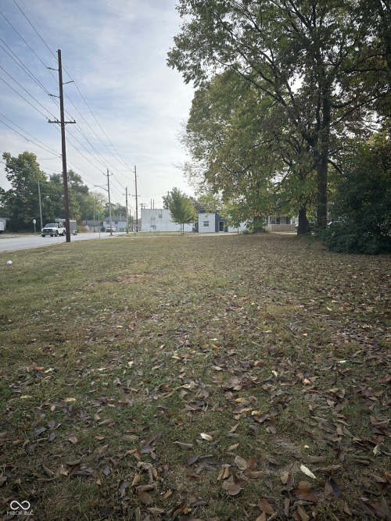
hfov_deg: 56.8
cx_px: 196
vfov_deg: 71.6
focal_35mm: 24
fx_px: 362
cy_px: 260
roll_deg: -0.1
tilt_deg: -4.7
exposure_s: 1/2732
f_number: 1.78
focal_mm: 6.86
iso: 80
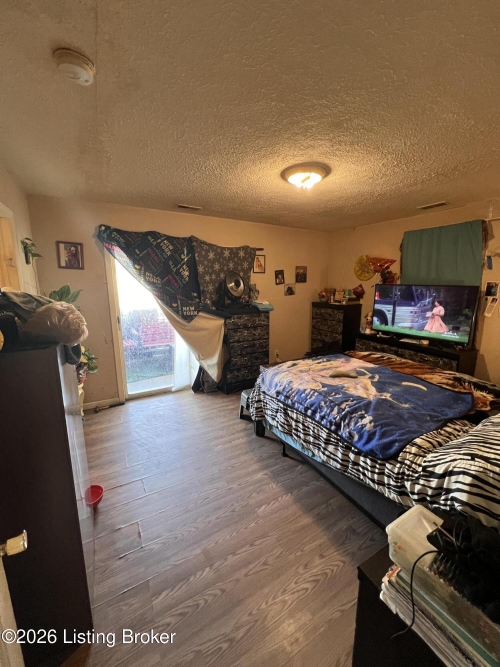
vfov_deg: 106.2
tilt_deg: -10.4
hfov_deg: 89.9
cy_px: 334
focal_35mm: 13
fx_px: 250
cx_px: 250
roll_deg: -0.9
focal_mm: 1.57
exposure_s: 1/60
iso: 320
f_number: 1.8
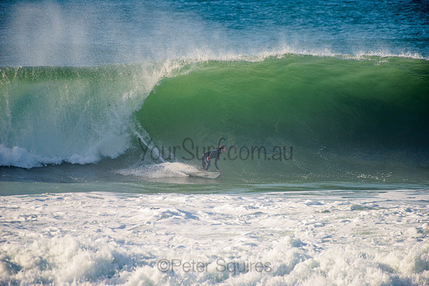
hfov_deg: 4.1
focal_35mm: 500
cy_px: 143
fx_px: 5959
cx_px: 214
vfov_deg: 2.8
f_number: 5.6
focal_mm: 500
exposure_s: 1/1600
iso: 200
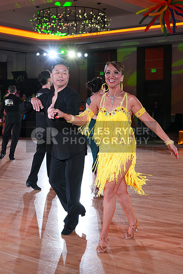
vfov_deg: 36.9
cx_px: 92
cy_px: 137
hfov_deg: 25.1
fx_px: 411
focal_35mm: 54
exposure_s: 1/400
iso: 5000
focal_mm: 54
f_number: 5.6
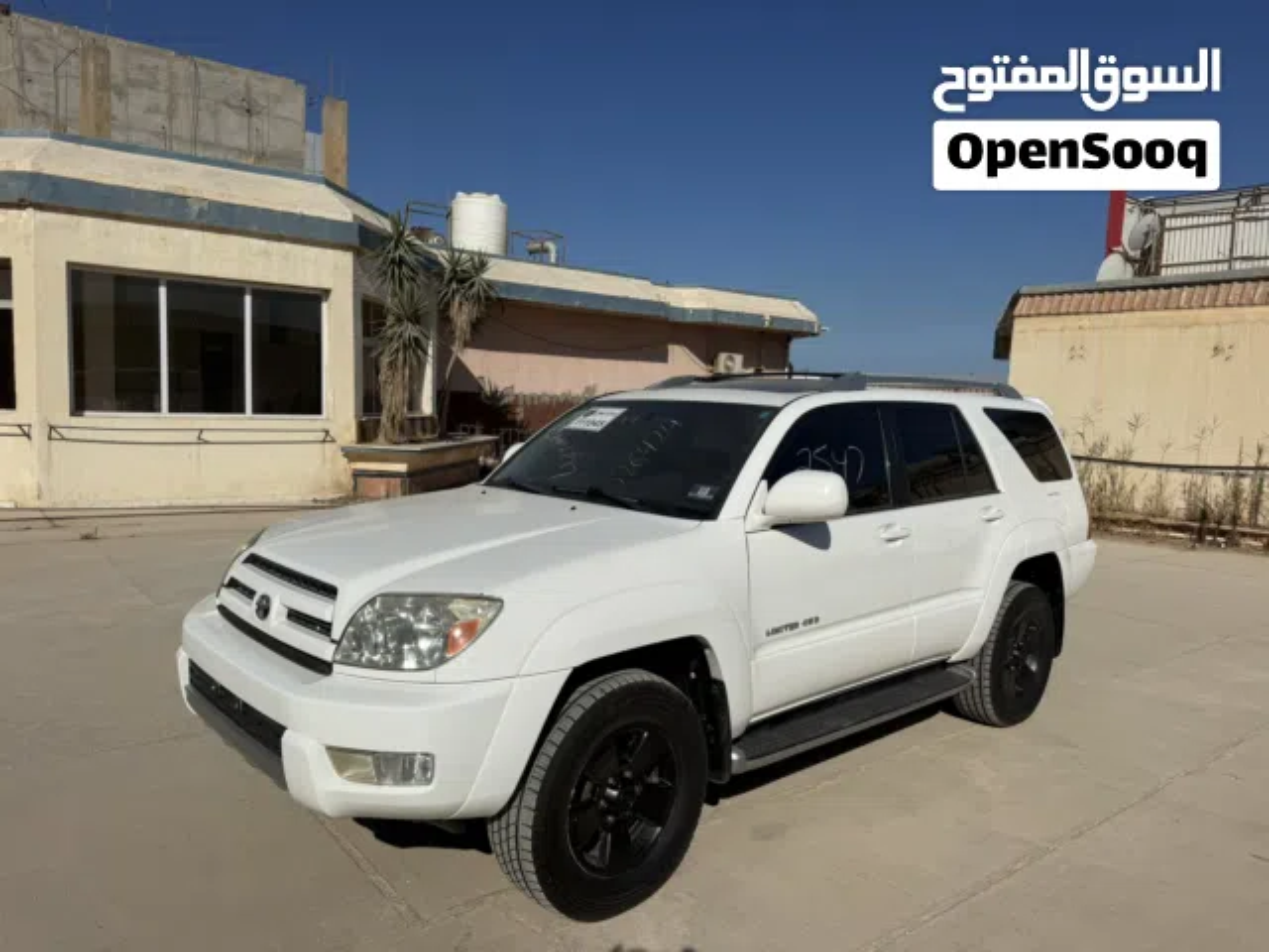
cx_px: 634
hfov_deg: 71.6
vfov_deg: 56.8
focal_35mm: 24
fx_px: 880
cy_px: 476
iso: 64
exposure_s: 1/14286
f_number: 1.78
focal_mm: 6.76
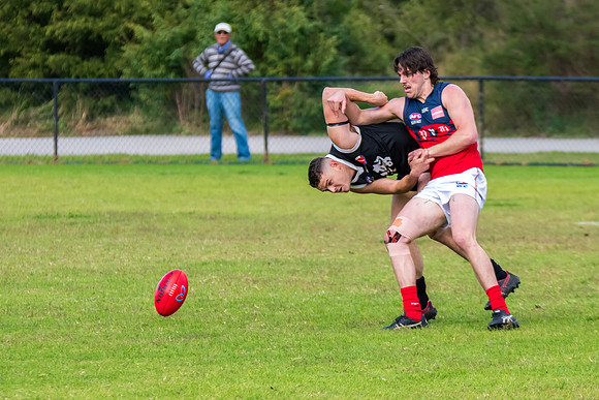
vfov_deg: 2.7
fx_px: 8361
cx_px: 299
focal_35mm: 502
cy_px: 219
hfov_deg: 4.1
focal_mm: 260
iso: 1250
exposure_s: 1/1600
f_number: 7.1
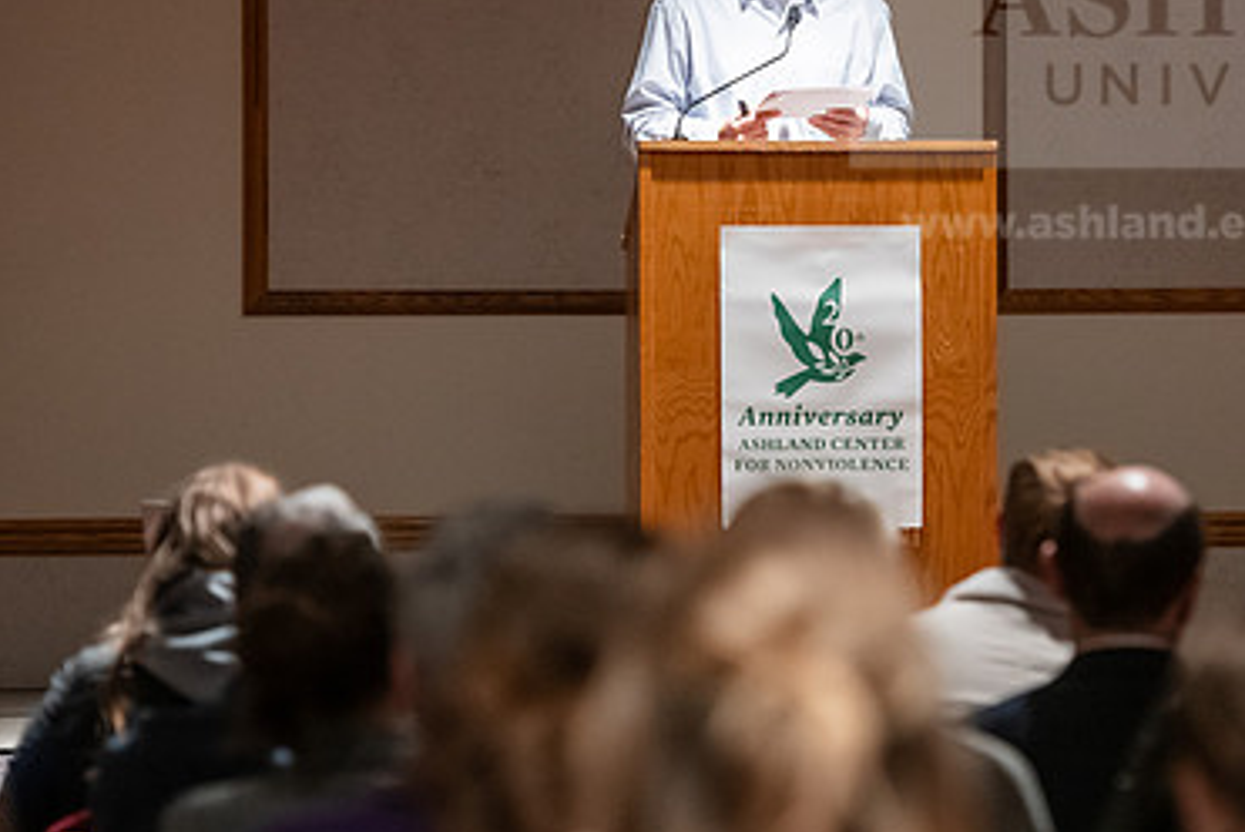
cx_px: 748
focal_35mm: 211
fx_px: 7303
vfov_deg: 6.5
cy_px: 294
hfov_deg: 9.7
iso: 4000
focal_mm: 135
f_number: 3.2
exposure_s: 1/160
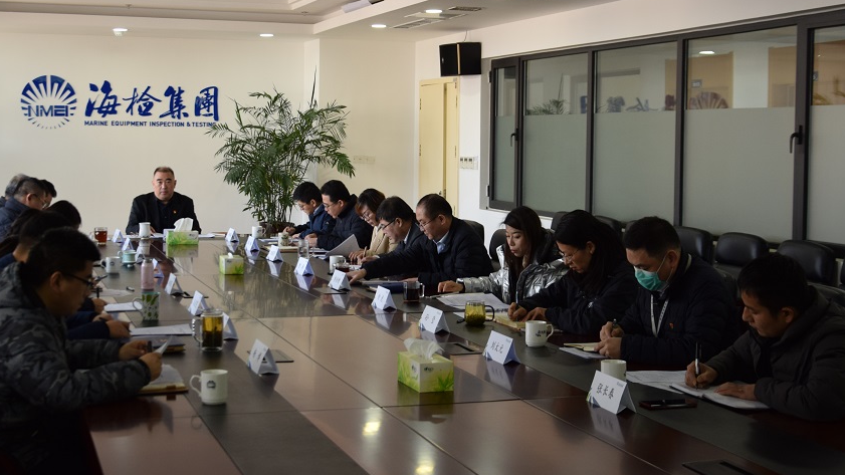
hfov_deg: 37.2
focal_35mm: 56
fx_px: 1255
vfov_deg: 21.4
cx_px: 380
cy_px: 175
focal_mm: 30
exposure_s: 1/60
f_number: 4.2
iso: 450
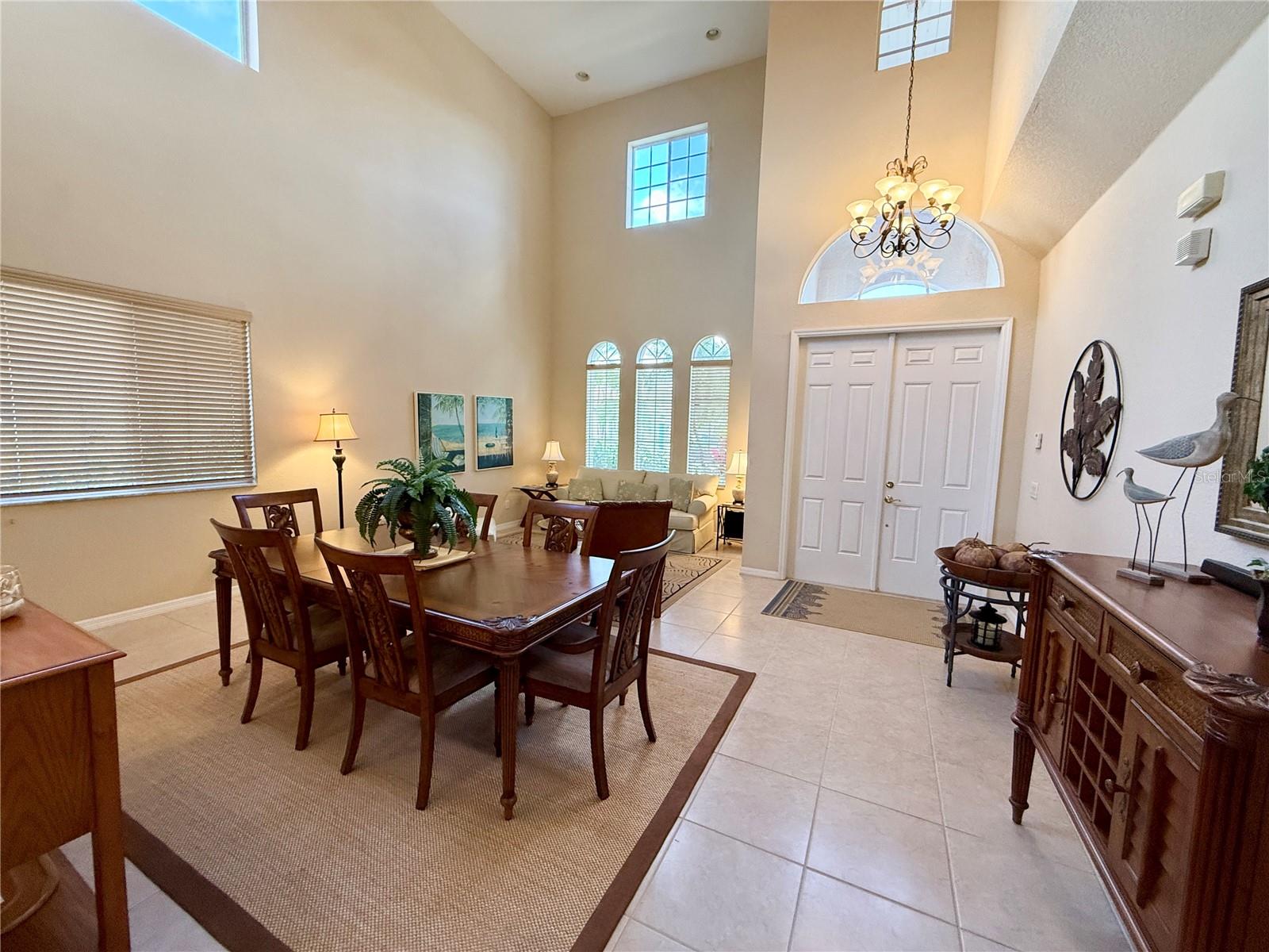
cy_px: 476
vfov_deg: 85.7
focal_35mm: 14
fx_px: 513
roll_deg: -1.8
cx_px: 634
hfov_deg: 102.1
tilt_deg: -4.6
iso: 320
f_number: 2.2
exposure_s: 1/120
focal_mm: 2.22
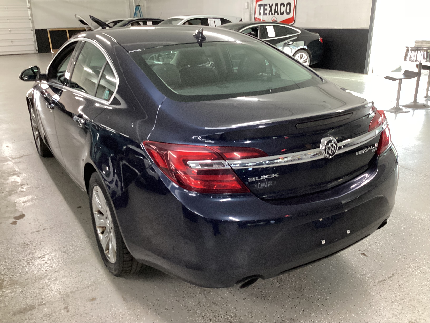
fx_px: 385
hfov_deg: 58.4
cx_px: 215
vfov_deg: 45.4
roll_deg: +1.5
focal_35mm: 31
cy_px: 162
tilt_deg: -21.4
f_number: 2.4
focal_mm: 3.3
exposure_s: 1/40
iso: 320
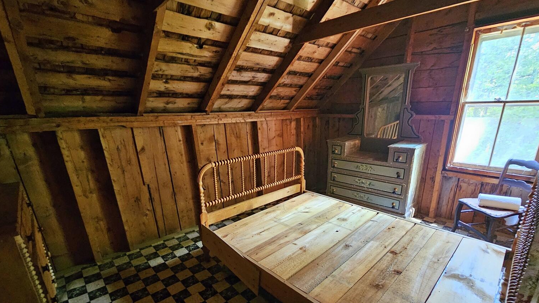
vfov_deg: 69.6
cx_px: 283
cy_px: 185
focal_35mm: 15
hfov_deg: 102.9
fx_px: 214
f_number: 2.2
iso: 800
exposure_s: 1/24
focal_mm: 2.2
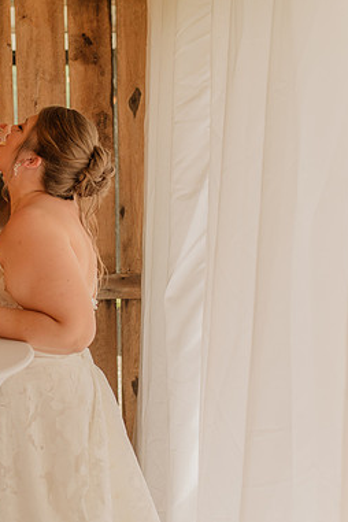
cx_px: 58
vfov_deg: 32.8
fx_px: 884
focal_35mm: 61
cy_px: 229
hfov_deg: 21.9
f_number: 2.5
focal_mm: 35
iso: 640
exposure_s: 1/200
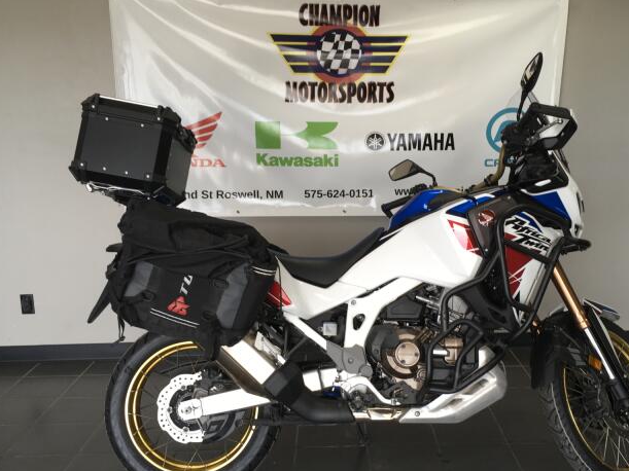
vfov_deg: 37.7
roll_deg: -0.3
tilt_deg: -11.6
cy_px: 257
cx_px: 356
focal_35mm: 38
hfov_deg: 48.9
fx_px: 690
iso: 32
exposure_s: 1/60
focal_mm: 4.15
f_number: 2.2
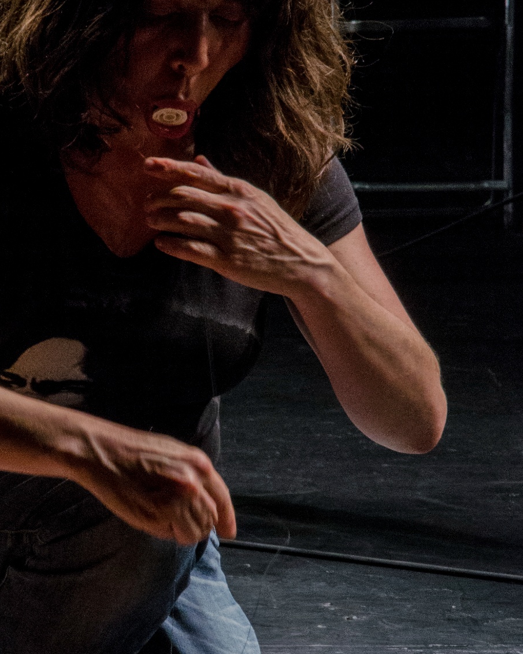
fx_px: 6307
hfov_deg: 4.7
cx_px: 94
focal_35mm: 326
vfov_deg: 5.9
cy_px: 462
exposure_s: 1/160
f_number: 14
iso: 1600
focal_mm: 105
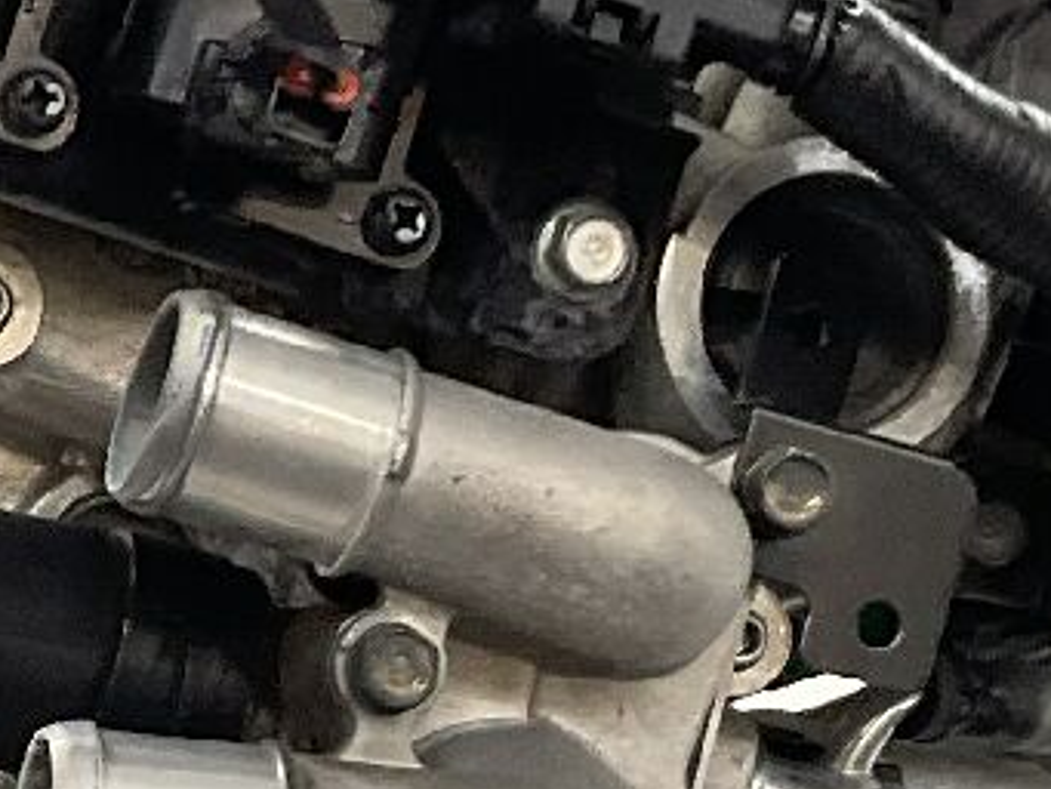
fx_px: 4951
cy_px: 1102
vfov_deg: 8.9
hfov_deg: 11.8
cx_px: -304
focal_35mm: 163
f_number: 1.8
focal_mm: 3
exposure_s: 1/50
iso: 80
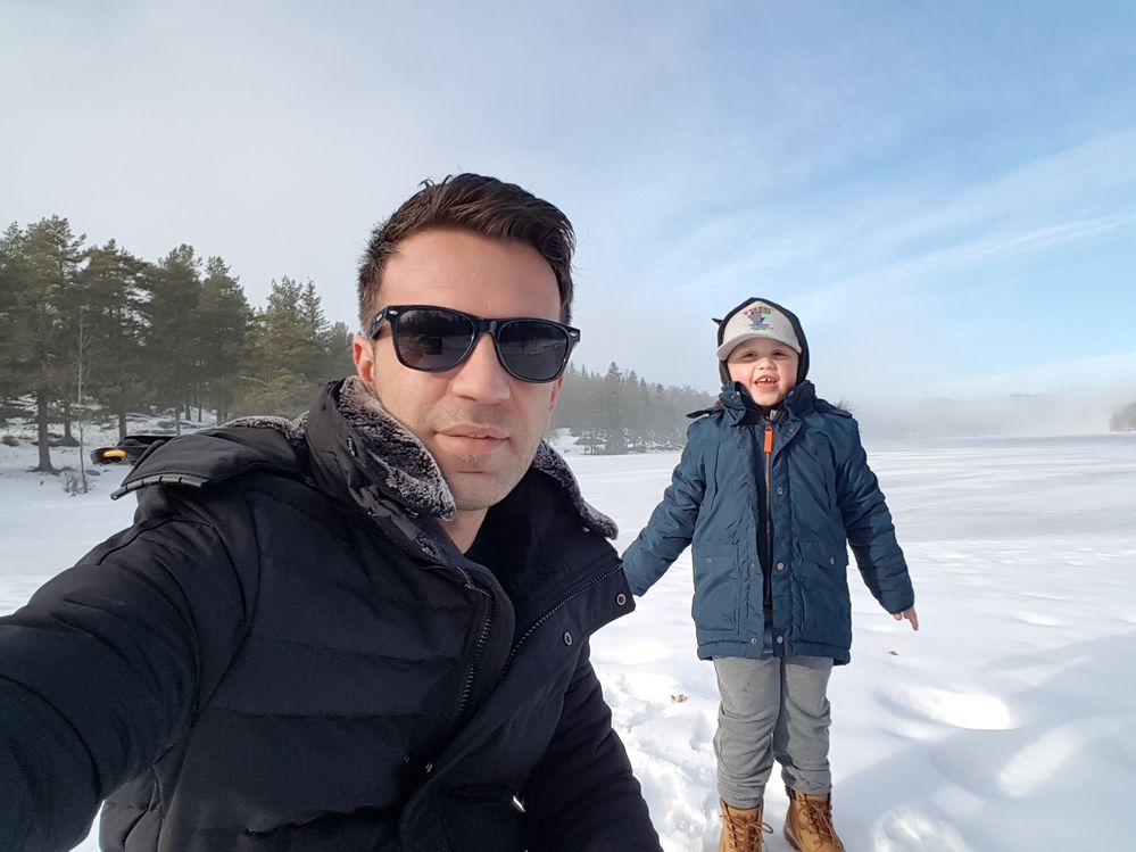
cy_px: 426
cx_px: 568
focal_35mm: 21
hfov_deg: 79.0
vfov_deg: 63.4
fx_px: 689
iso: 50
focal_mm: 2.1
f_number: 1.7
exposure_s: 1/1204
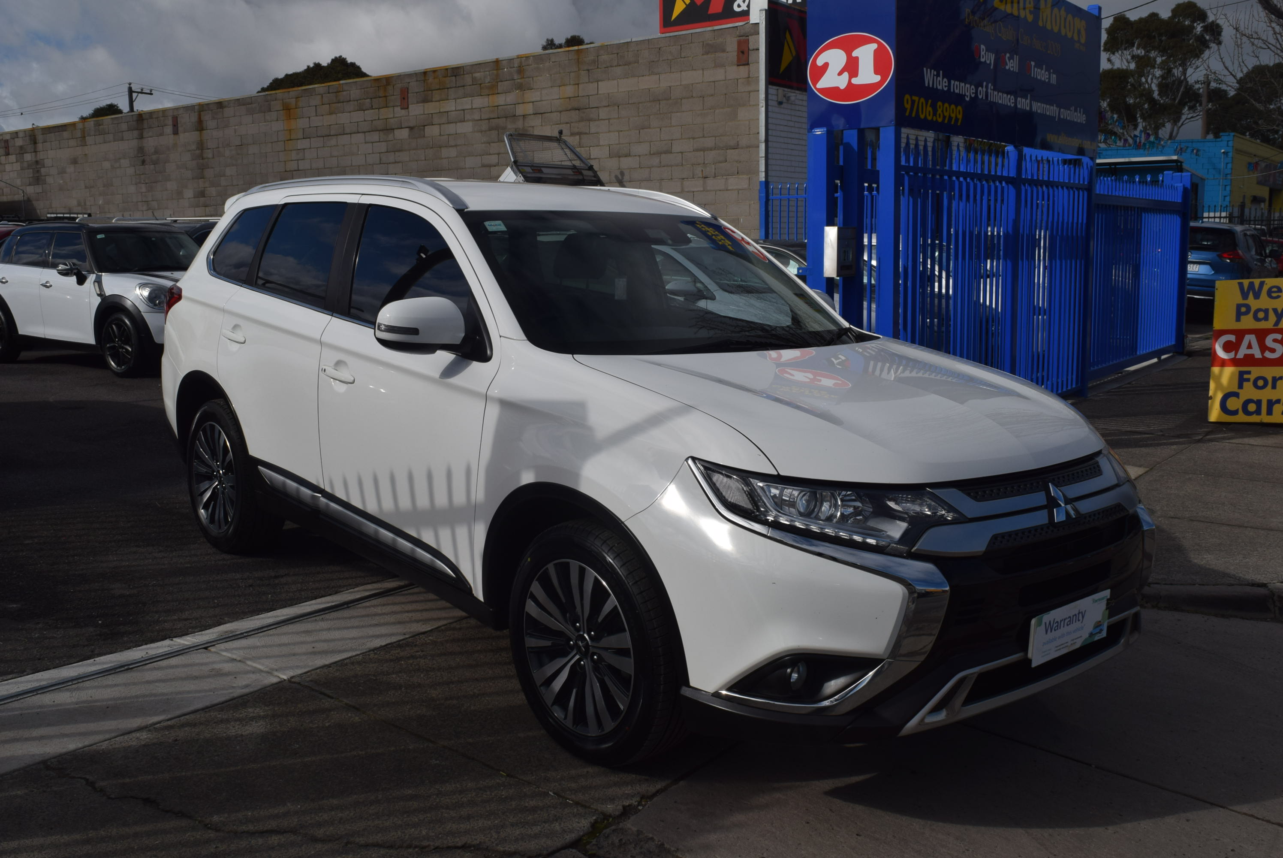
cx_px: 642
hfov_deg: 55.1
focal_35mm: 34
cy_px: 429
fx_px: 1230
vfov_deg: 38.4
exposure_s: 1/640
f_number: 13
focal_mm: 23
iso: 200
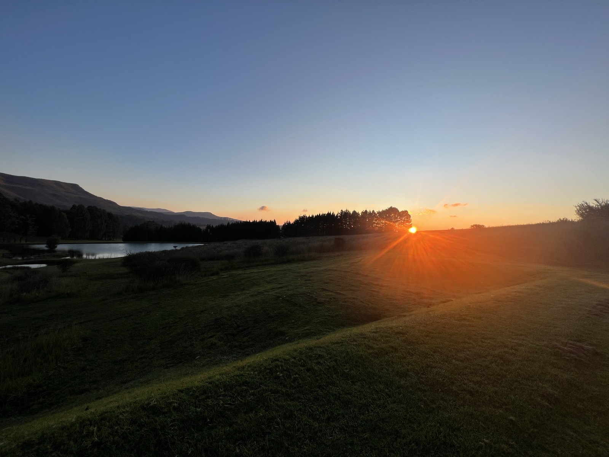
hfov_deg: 106.2
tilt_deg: -0.9
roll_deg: -2.6
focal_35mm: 13
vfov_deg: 89.9
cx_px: 304
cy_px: 228
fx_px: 229
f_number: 1.8
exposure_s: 1/686
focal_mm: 1.57
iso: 32
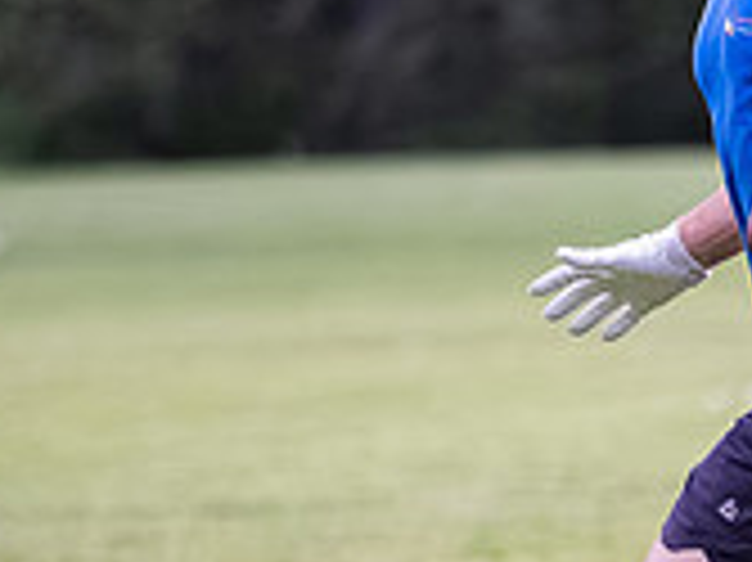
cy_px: 438
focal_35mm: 1044
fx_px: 22664
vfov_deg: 1.4
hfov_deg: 1.9
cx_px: 1058
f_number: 2.8
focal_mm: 150
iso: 3200
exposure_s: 1/1250
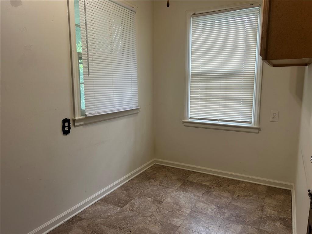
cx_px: 156
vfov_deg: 53.1
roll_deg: -0.1
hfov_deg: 67.3
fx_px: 234
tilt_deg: -8.5
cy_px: 117
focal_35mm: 26
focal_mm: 5.7
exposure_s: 1/120
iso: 125
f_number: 1.5
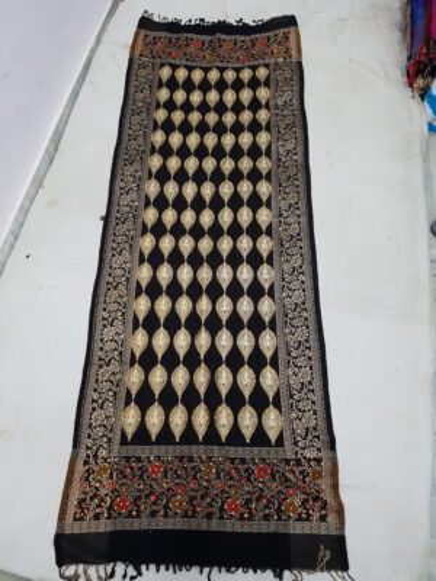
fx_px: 437
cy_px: 290
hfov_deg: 53.1
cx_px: 218
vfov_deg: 67.3
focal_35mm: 26
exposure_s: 1/33
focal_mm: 4.2
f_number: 1.7
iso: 160
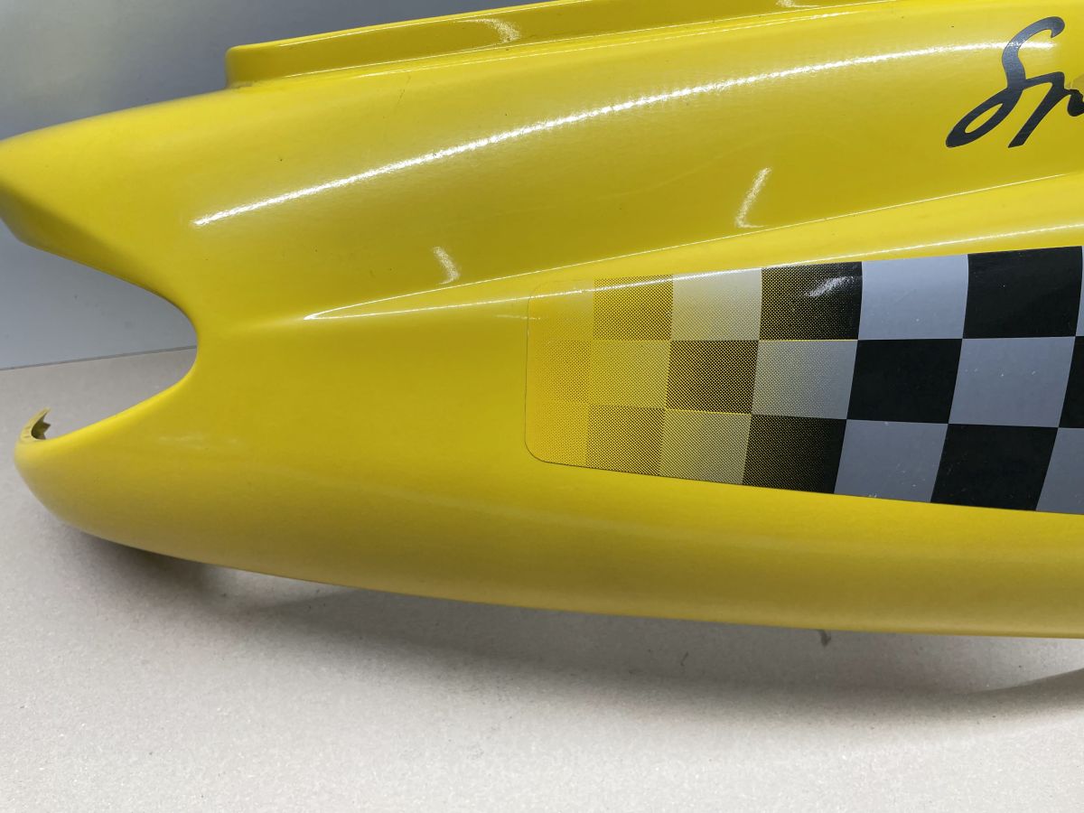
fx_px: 814
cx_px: 542
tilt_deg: -44.4
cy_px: 406
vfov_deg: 53.1
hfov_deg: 67.3
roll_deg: -2.6
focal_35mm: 26
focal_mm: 4.2
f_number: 1.6
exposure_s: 1/100
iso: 80
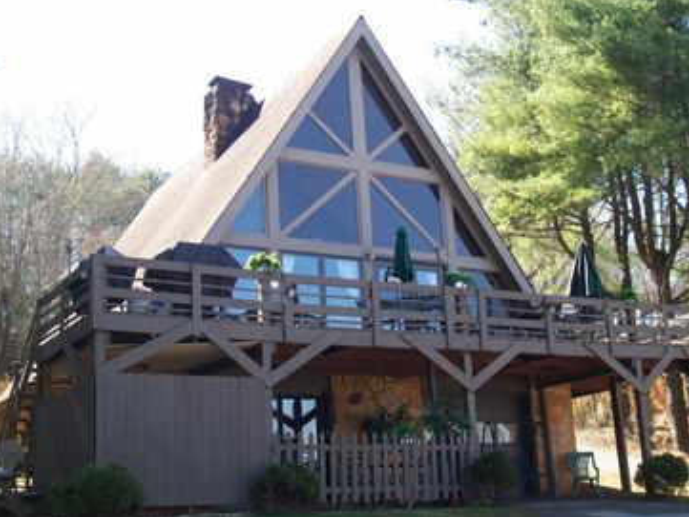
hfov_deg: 35.5
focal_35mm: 54
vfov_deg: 27.0
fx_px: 1075
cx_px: 342
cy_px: 258
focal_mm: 8.7
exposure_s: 1/192
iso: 80
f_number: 3.2
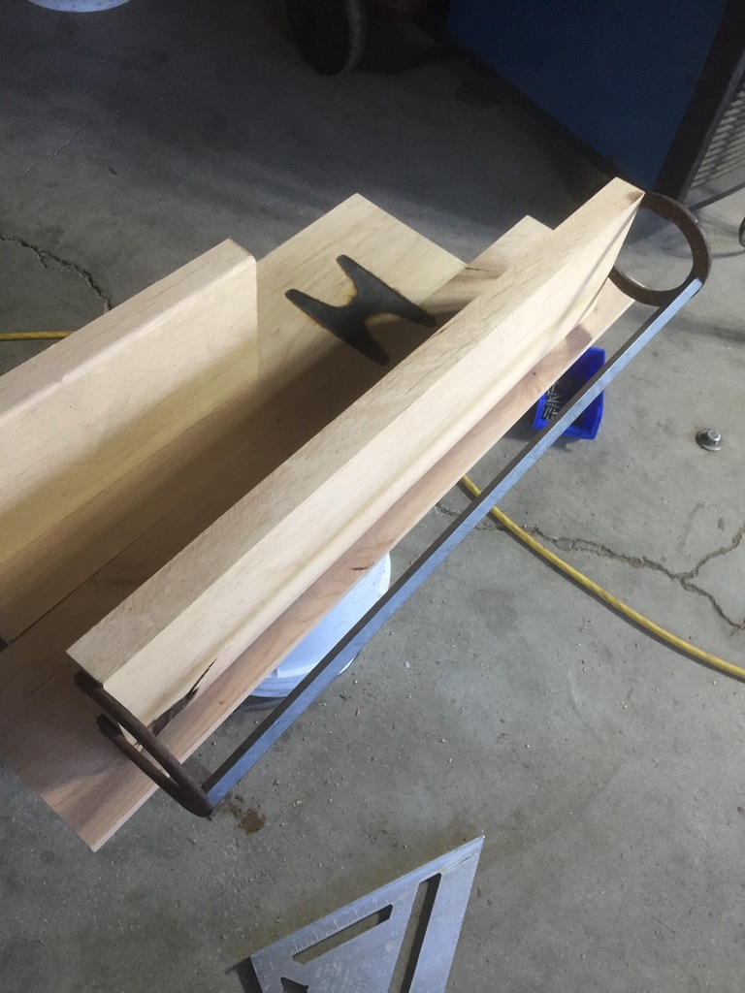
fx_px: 832
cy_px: 496
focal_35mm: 29
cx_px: 372
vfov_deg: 61.7
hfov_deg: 48.2
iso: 125
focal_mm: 4.15
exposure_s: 1/30
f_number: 2.2
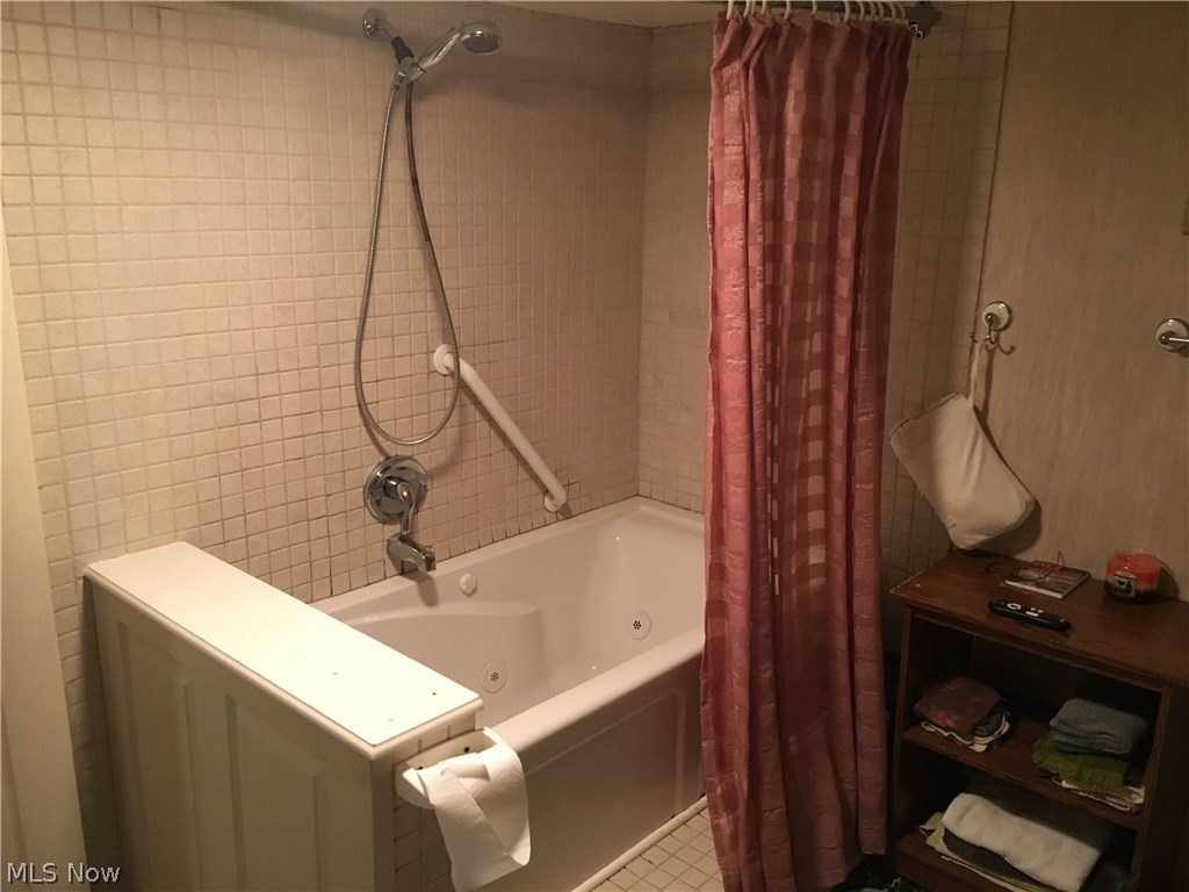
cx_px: 594
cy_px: 446
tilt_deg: -15.6
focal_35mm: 29
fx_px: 996
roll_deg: -1.1
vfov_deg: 48.2
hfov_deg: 61.7
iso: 250
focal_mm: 4.15
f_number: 2.2
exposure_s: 1/15
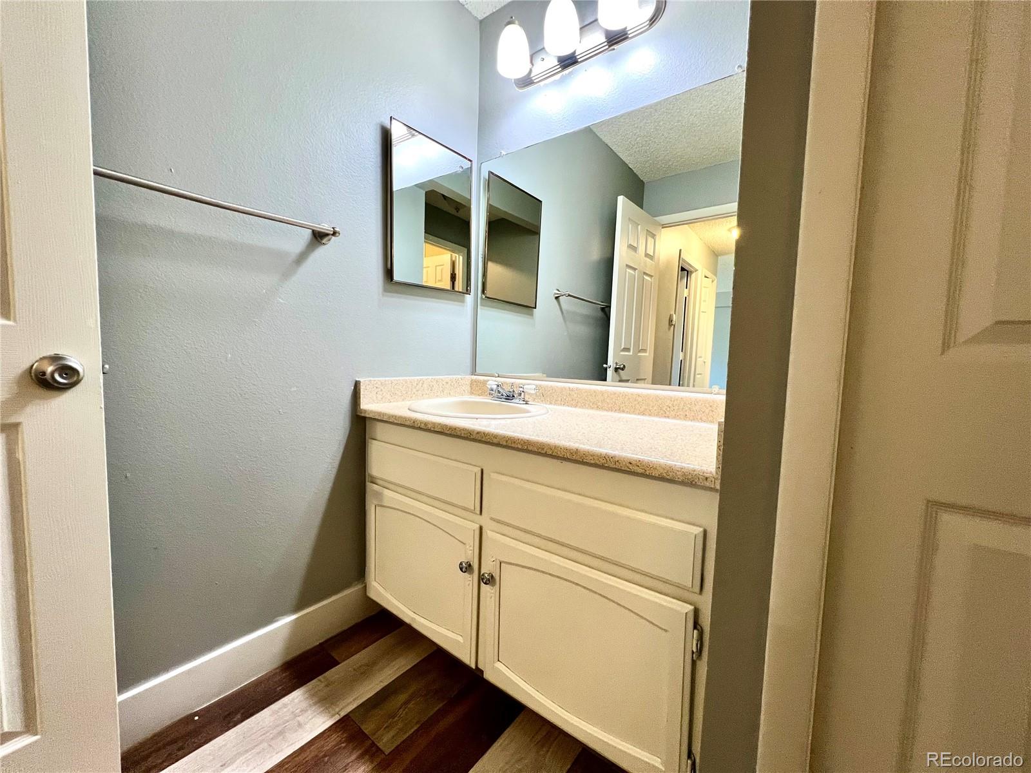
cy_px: 386
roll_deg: -2.0
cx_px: 516
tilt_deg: -5.6
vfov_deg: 89.9
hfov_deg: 106.2
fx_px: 387
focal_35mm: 13
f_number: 1.8
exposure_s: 1/60
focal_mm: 1.57
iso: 160
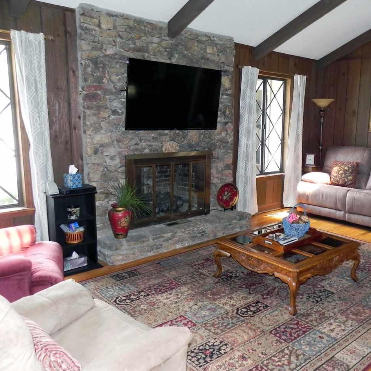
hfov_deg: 51.9
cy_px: 184
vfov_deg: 52.5
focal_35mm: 31
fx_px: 376
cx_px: 236
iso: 200
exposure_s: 1/30
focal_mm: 4.6
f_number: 2.8
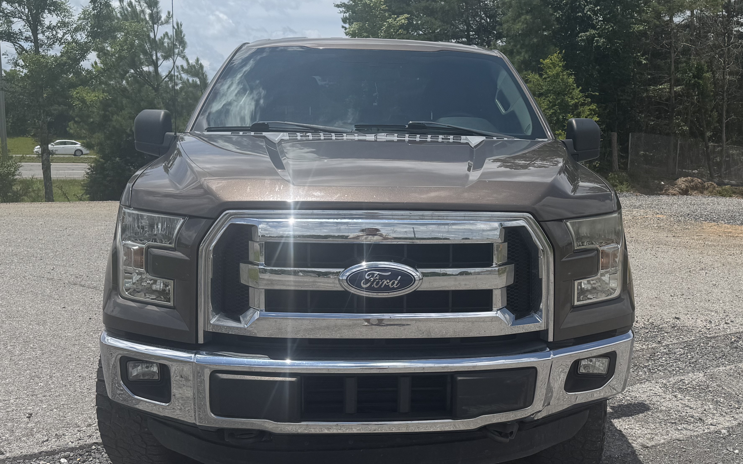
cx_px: 431
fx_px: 830
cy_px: 242
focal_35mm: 41
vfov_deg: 31.2
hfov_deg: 48.0
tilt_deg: -8.2
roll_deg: +0.0
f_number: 1.78
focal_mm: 6.76
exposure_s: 1/6410
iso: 80
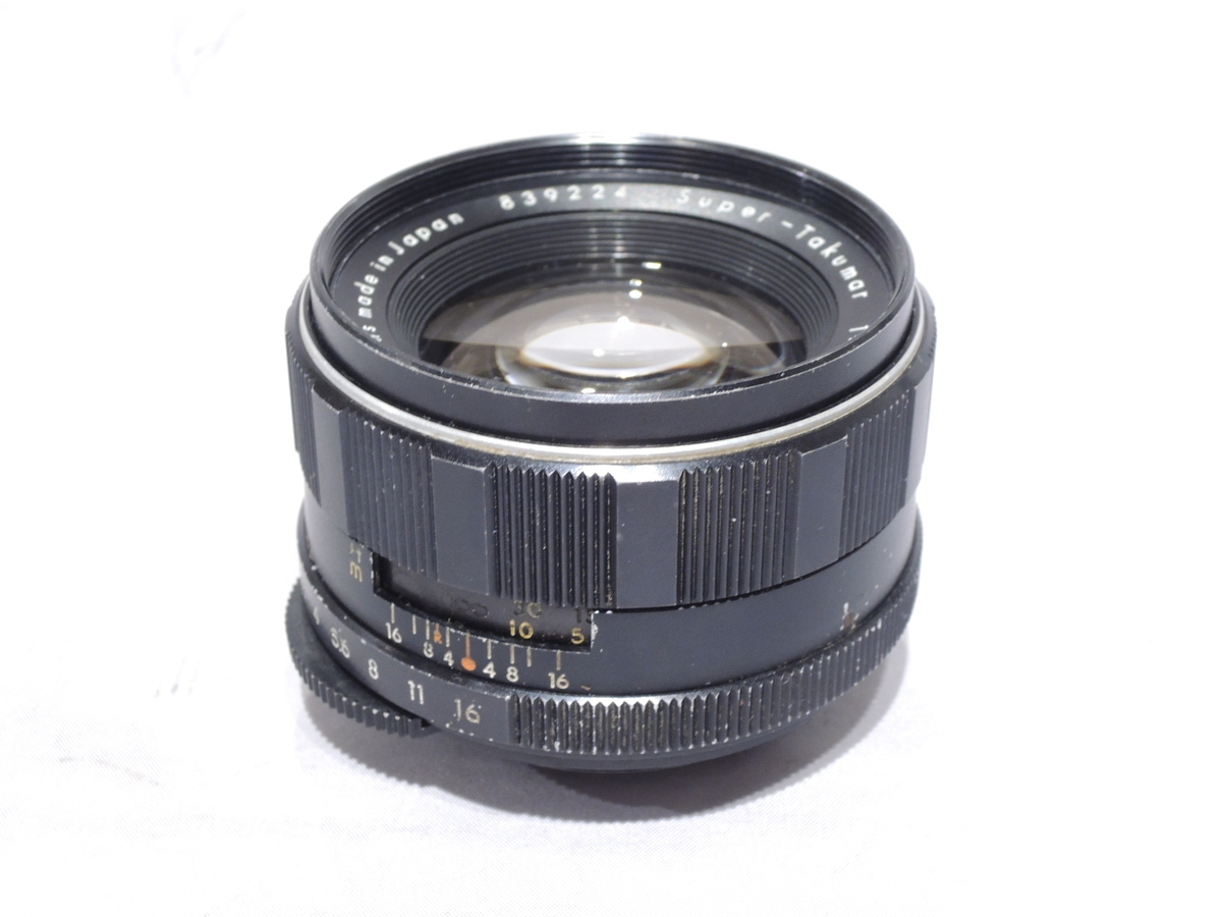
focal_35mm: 62
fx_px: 2189
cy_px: 458
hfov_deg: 31.2
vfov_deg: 23.7
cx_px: 611
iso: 400
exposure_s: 1/40
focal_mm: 11.1
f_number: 5.2
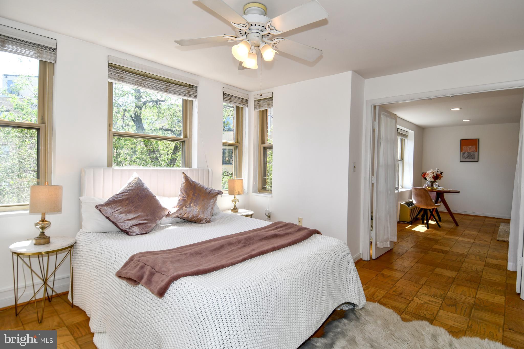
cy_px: 174
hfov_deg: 90.0
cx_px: 262
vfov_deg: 67.4
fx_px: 262
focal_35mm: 18
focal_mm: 12
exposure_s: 1/125
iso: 100
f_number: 5.6
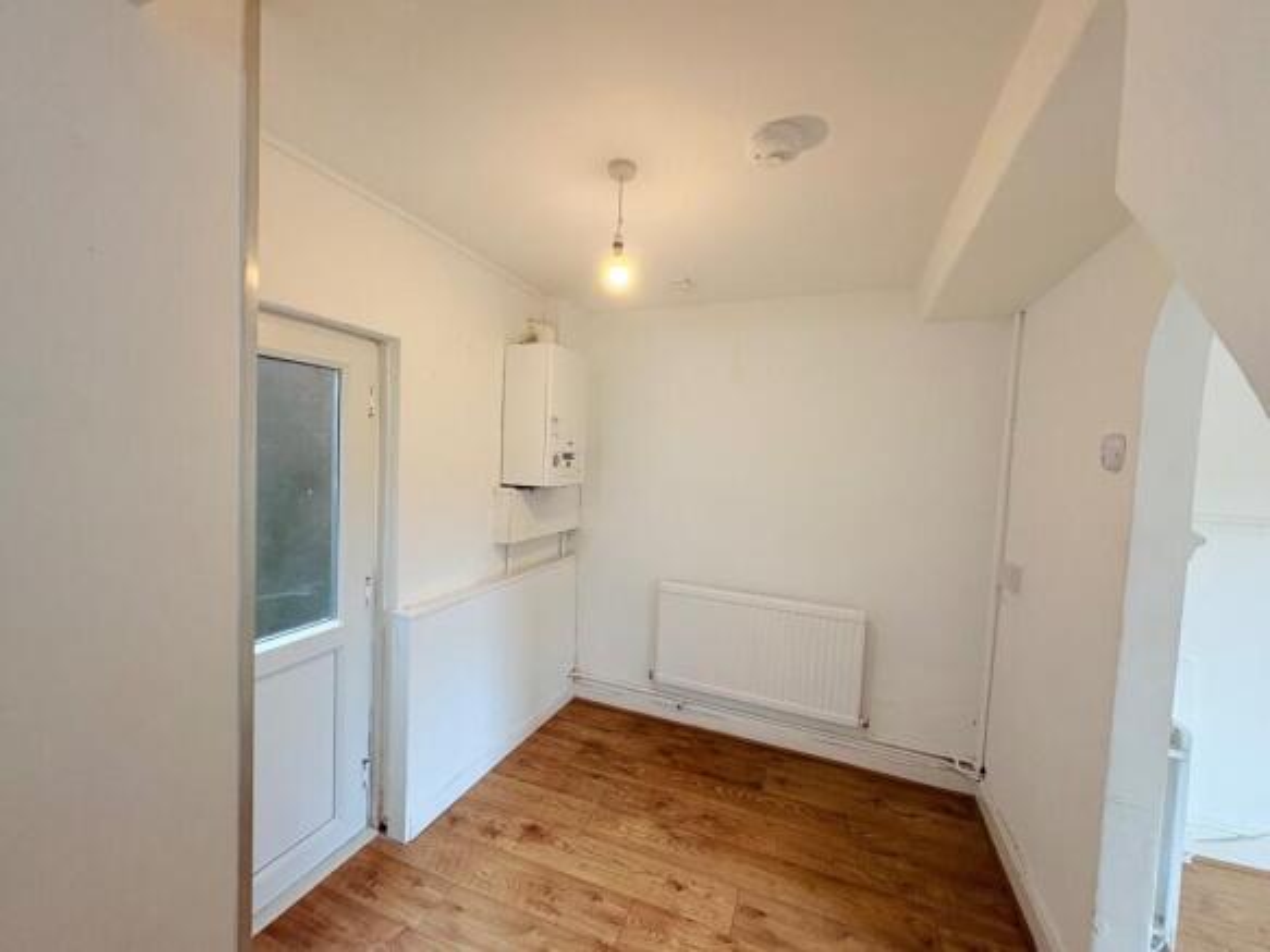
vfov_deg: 85.7
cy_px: 476
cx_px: 635
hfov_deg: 102.1
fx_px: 514
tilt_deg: -1.8
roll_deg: -1.6
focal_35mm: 14
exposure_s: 1/100
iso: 250
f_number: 2.2
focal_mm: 2.22
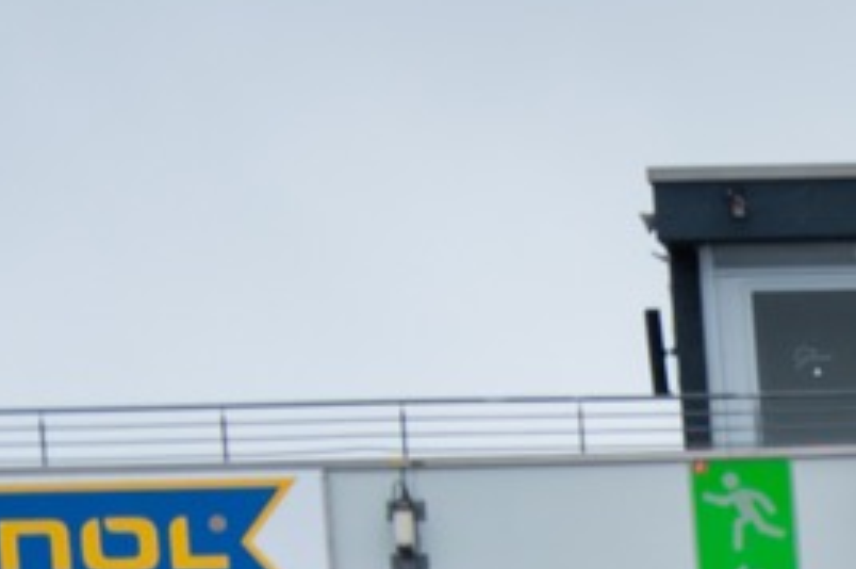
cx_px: 3053
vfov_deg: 2.9
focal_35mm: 460
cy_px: 1779
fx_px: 10936
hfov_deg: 4.2
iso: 800
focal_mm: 61.6
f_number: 7.1
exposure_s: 1/320
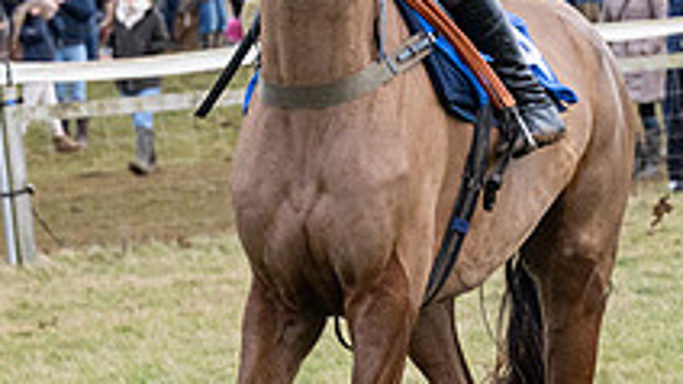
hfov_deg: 5.6
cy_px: 245
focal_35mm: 383
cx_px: 621
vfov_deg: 3.2
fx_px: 6933
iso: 800
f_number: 4
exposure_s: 1/1600
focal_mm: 74
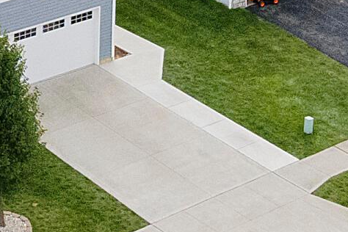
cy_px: -147
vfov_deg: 8.4
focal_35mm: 158
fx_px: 1527
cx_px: -110
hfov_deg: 12.6
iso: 800
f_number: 2.8
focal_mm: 4.5
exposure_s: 1/2000
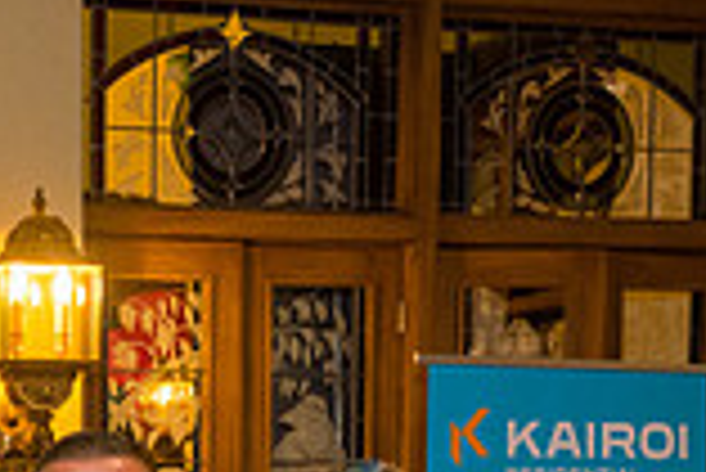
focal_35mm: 107
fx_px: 2100
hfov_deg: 17.8
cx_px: -234
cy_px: 814
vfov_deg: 11.9
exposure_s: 1/160
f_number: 4
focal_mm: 29
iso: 3200
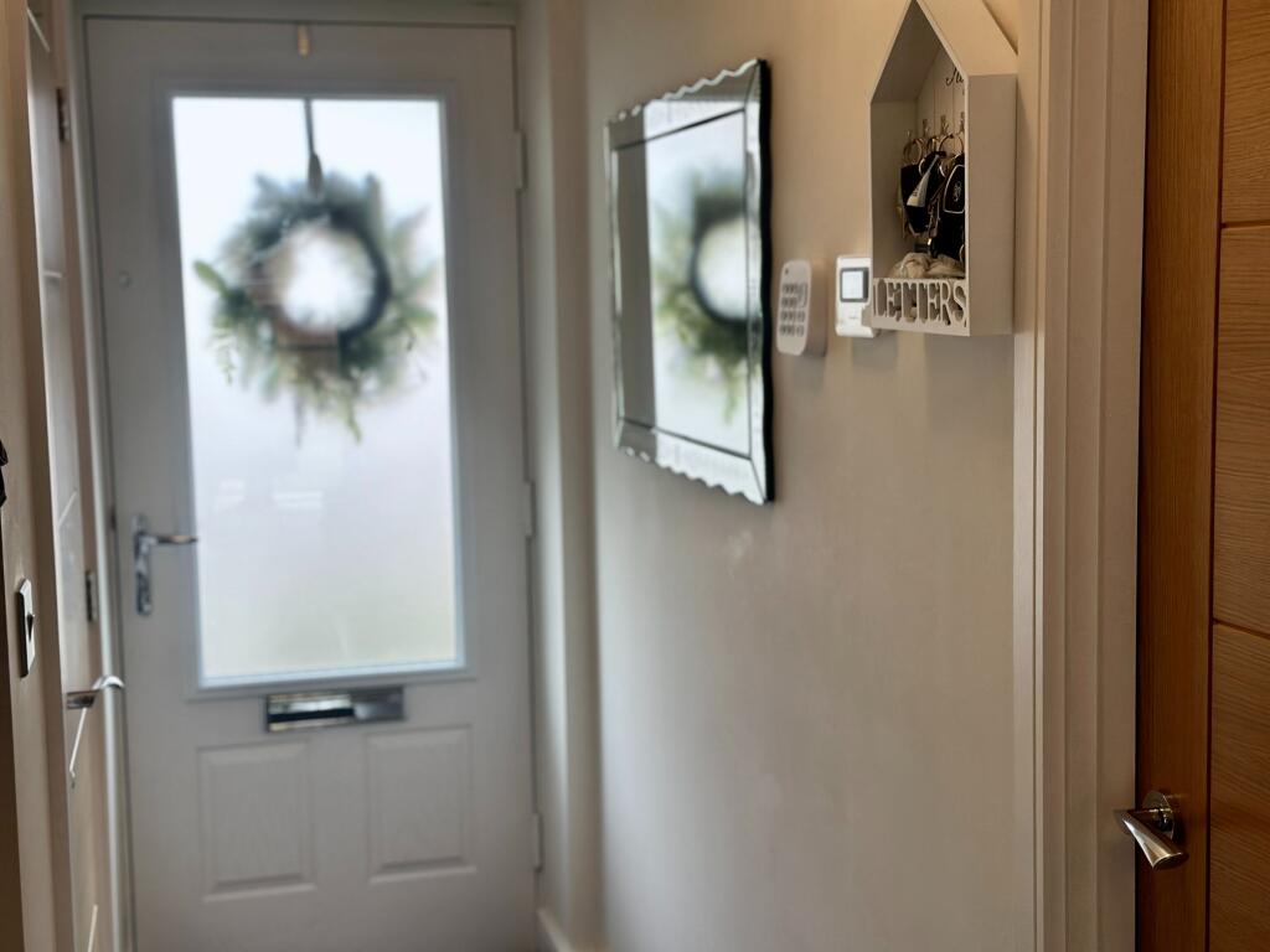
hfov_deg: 39.7
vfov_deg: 30.3
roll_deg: +1.5
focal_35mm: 48
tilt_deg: -5.8
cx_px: 635
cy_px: 476
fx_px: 1761
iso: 125
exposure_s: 1/162
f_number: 1.78
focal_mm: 6.86
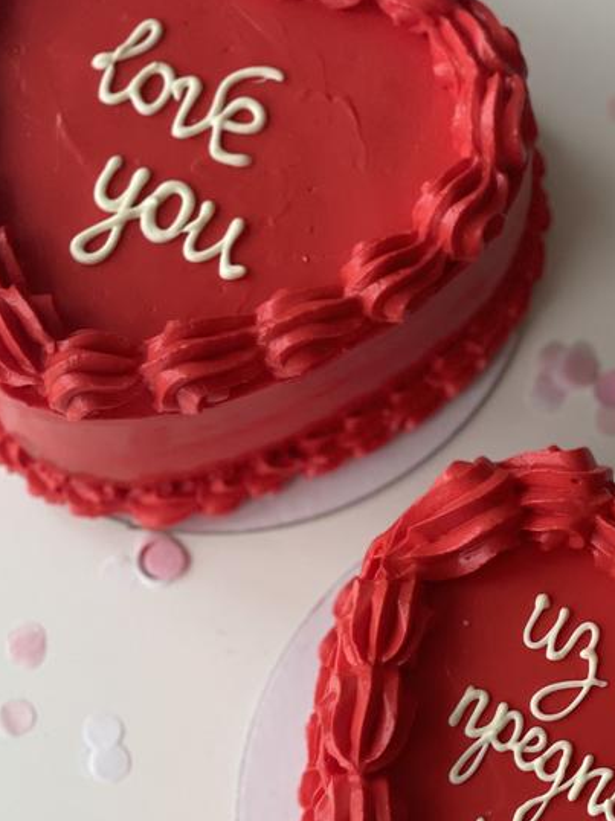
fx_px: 2347
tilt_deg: -74.7
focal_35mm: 99
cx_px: 435
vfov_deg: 19.8
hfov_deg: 14.9
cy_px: 482
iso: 160
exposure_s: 1/122
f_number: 2
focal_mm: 6
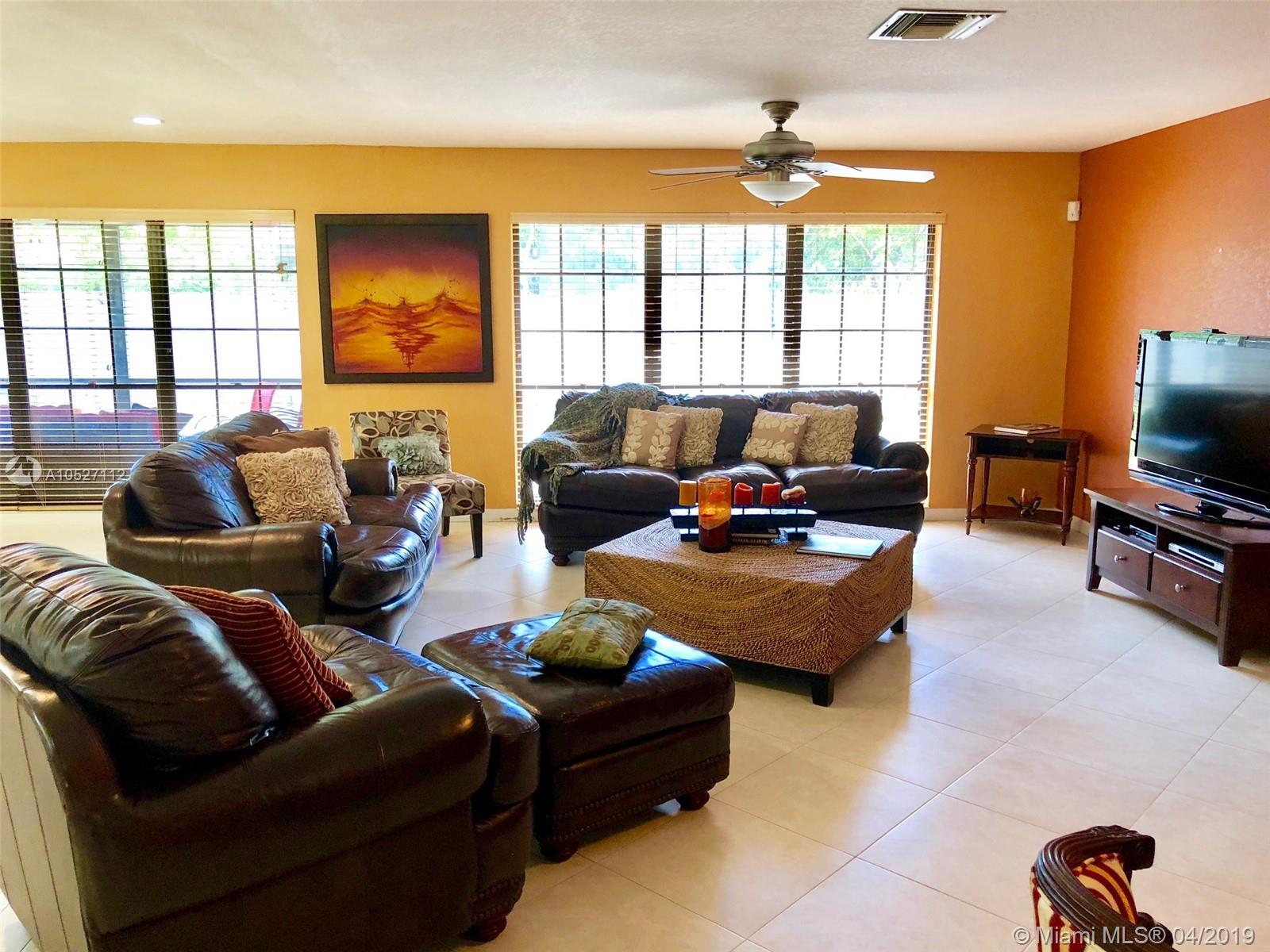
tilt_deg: -9.1
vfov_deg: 49.7
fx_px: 1027
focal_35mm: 28
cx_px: 635
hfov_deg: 63.4
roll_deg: -0.5
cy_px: 476
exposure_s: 1/20
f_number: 1.8
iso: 40
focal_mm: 3.99
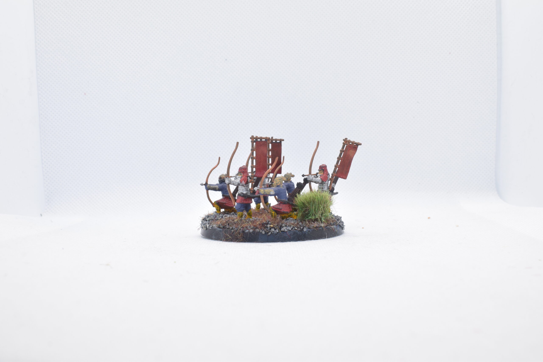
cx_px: 272
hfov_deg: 46.4
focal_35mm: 42
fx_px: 633
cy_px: 181
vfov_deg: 31.9
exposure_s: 1/60
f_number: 13
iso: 800
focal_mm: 28
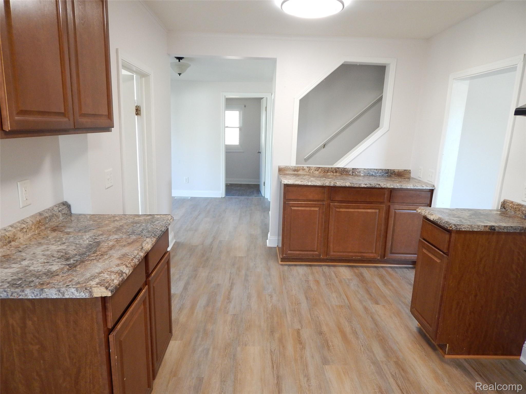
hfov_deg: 76.4
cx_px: 263
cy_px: 197
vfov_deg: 61.1
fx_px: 334
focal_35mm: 22
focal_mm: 4
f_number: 3
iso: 280
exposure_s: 1/30
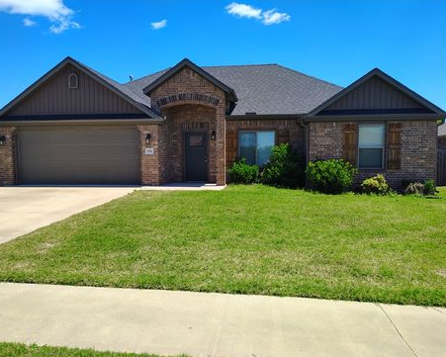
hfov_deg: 66.0
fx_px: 343
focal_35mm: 26
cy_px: 183
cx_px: 223
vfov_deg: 54.9
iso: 100
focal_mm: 5.56
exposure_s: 1/776
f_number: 1.8
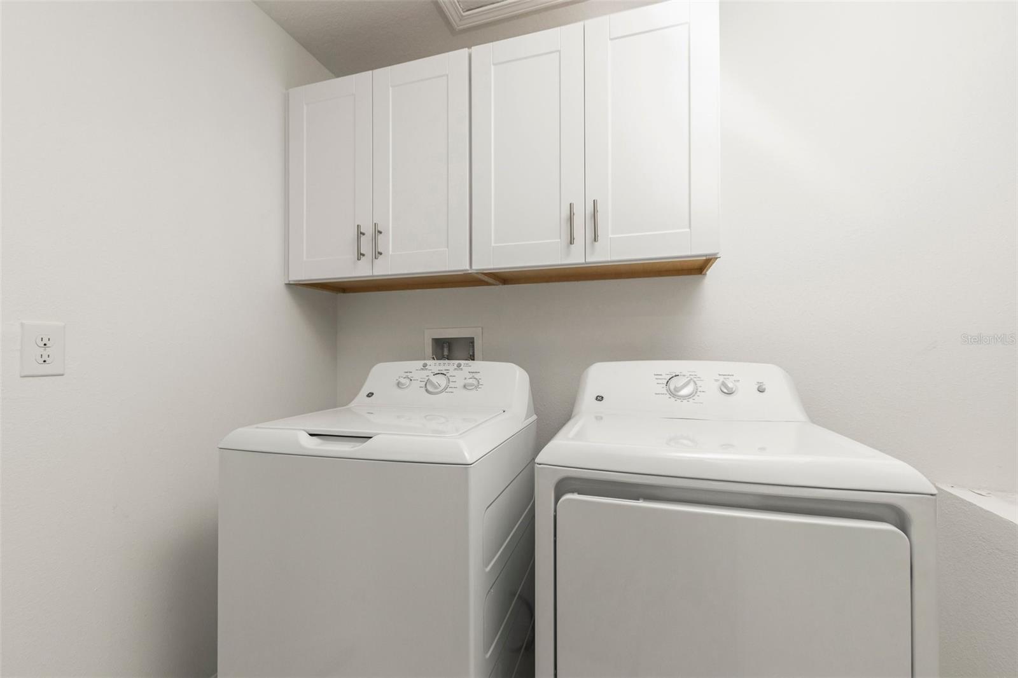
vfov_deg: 77.3
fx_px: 424
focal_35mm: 15
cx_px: 509
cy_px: 339
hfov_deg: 100.4
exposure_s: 1/60
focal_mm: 10
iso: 800
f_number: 7.1
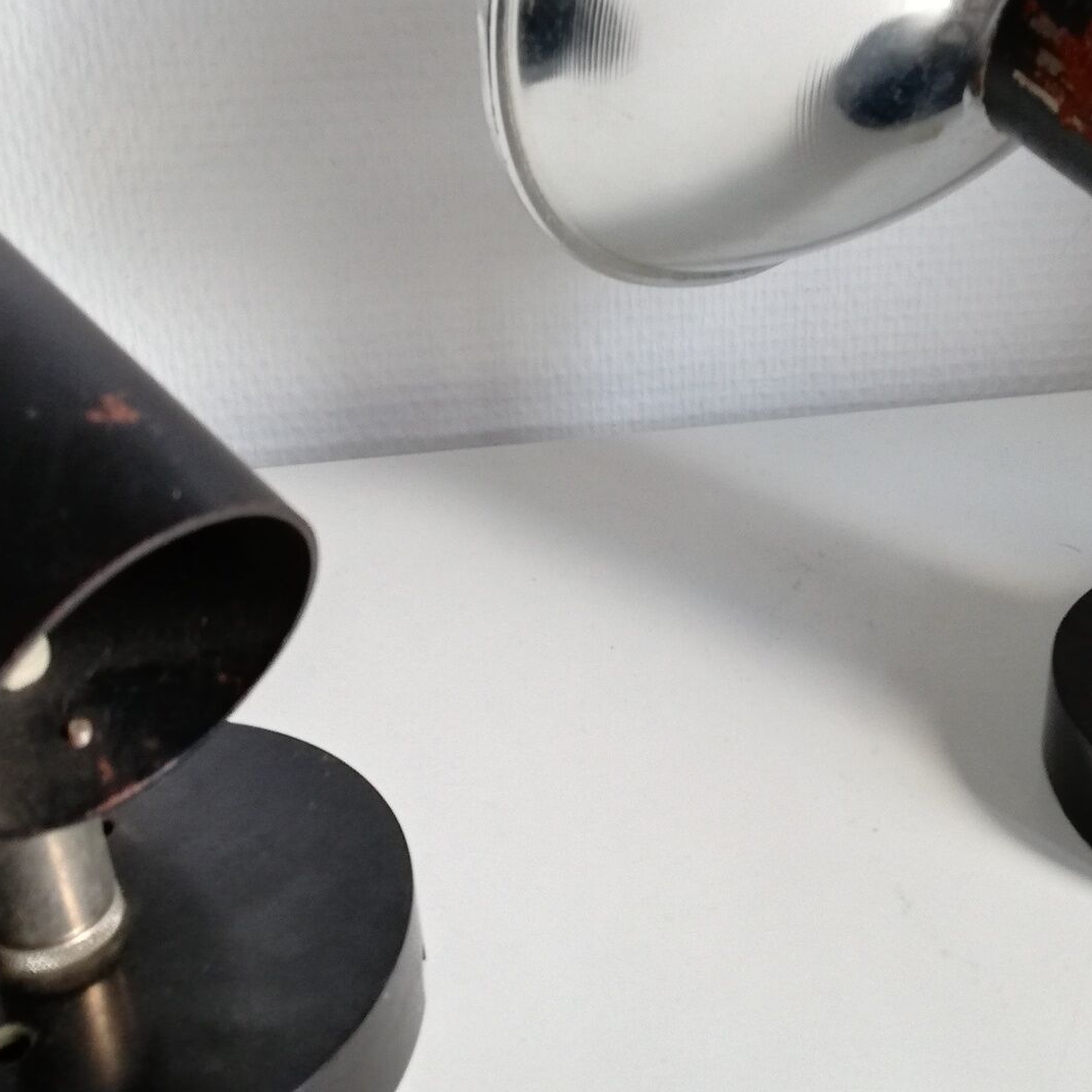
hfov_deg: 39.0
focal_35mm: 43
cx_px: 648
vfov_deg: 39.1
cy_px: 455
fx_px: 1535
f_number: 2.2
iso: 160
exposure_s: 1/50
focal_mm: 3.81
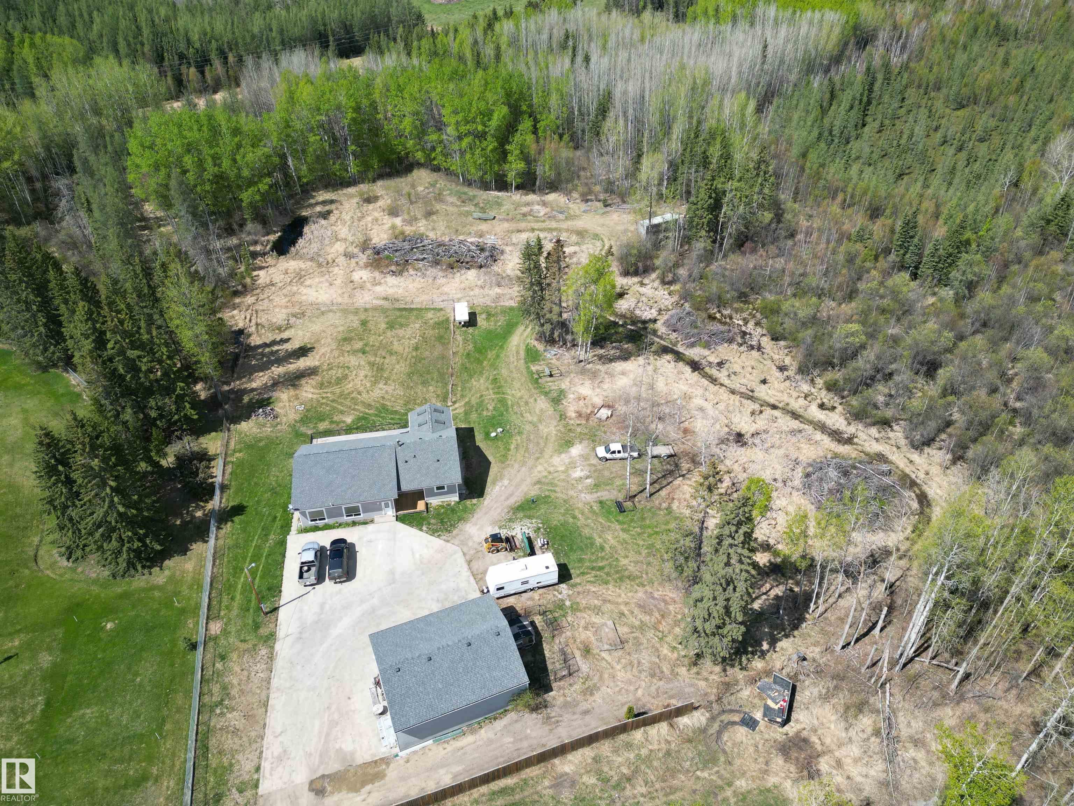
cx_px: 537
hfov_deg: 71.6
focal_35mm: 24
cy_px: 403
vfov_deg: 56.8
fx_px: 745
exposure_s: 1/2500
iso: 120
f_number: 1.7
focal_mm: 6.72
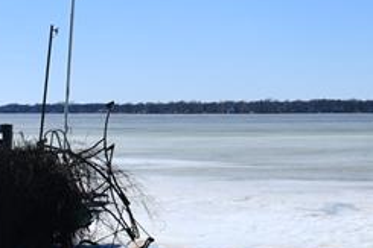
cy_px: 58
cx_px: 318
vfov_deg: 12.1
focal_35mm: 113
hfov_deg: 17.9
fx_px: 1170
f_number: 8
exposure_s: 1/250
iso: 50
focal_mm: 18
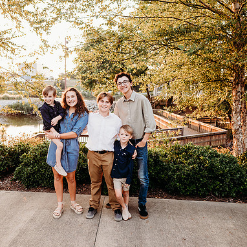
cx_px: 105
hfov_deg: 52.3
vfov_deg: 52.5
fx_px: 250
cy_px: 123
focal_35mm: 31
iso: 320
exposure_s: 1/200
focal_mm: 24
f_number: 3.2
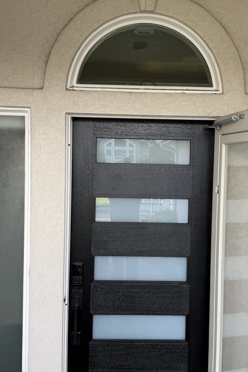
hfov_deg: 32.5
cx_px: 147
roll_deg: -1.2
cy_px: 184
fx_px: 424
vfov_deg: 47.4
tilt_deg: -3.0
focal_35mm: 41
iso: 80
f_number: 1.78
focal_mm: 6.76
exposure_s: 1/121
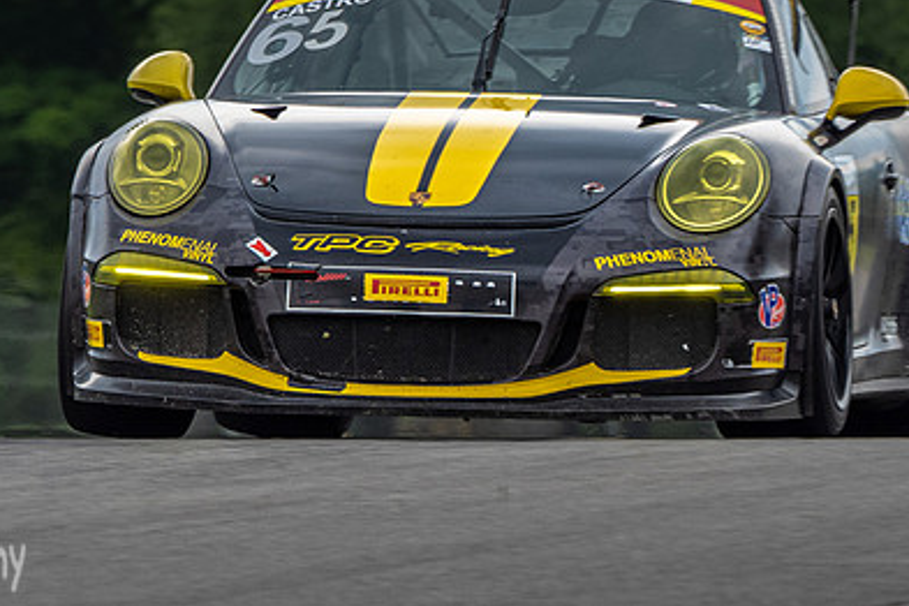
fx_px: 28101
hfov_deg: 1.9
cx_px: 500
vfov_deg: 1.2
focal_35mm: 1113
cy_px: 266
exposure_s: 1/200
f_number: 8
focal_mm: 300
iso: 320
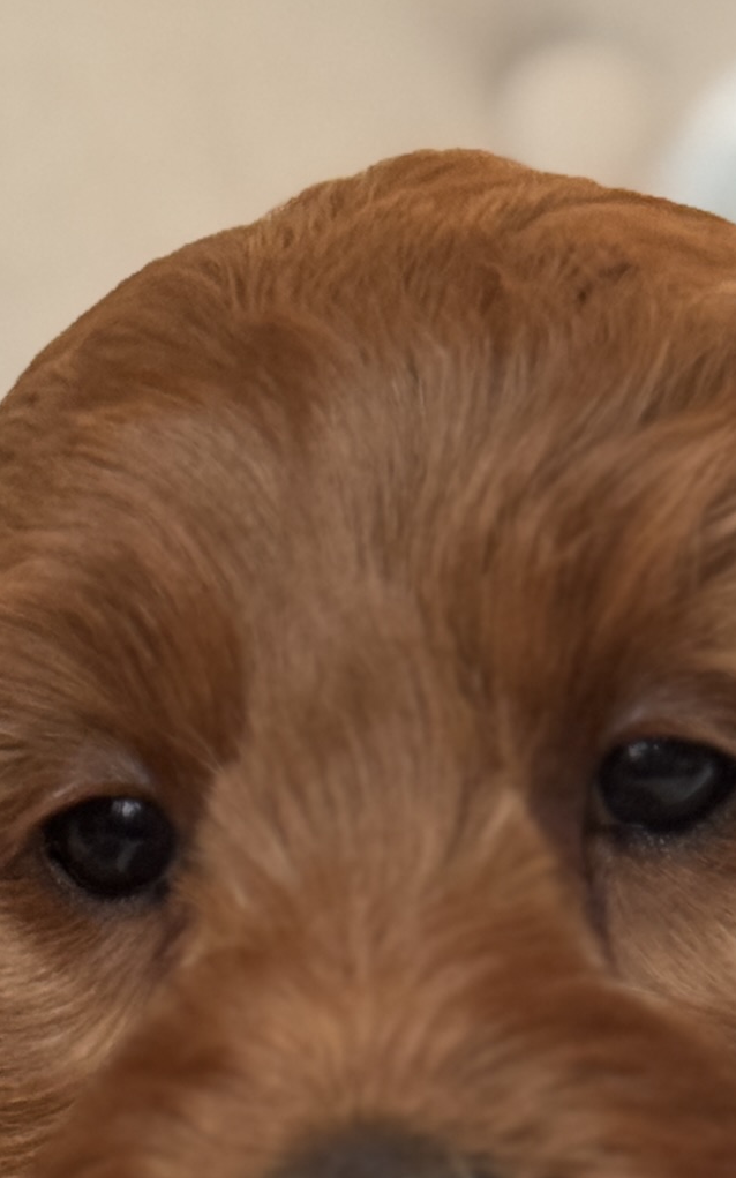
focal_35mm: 201
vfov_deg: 9.9
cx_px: 171
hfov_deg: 6.5
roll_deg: +3.4
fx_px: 6452
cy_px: 2131
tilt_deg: -9.0
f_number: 1.78
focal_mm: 6.76
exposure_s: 1/60
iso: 160
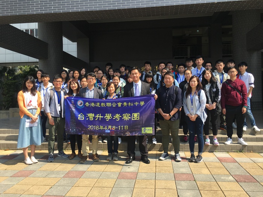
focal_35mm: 29
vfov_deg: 48.2
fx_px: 220
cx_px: 132
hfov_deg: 61.7
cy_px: 98
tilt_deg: +1.3
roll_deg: +1.1
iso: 25
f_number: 2.2
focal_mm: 4.15
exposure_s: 1/793
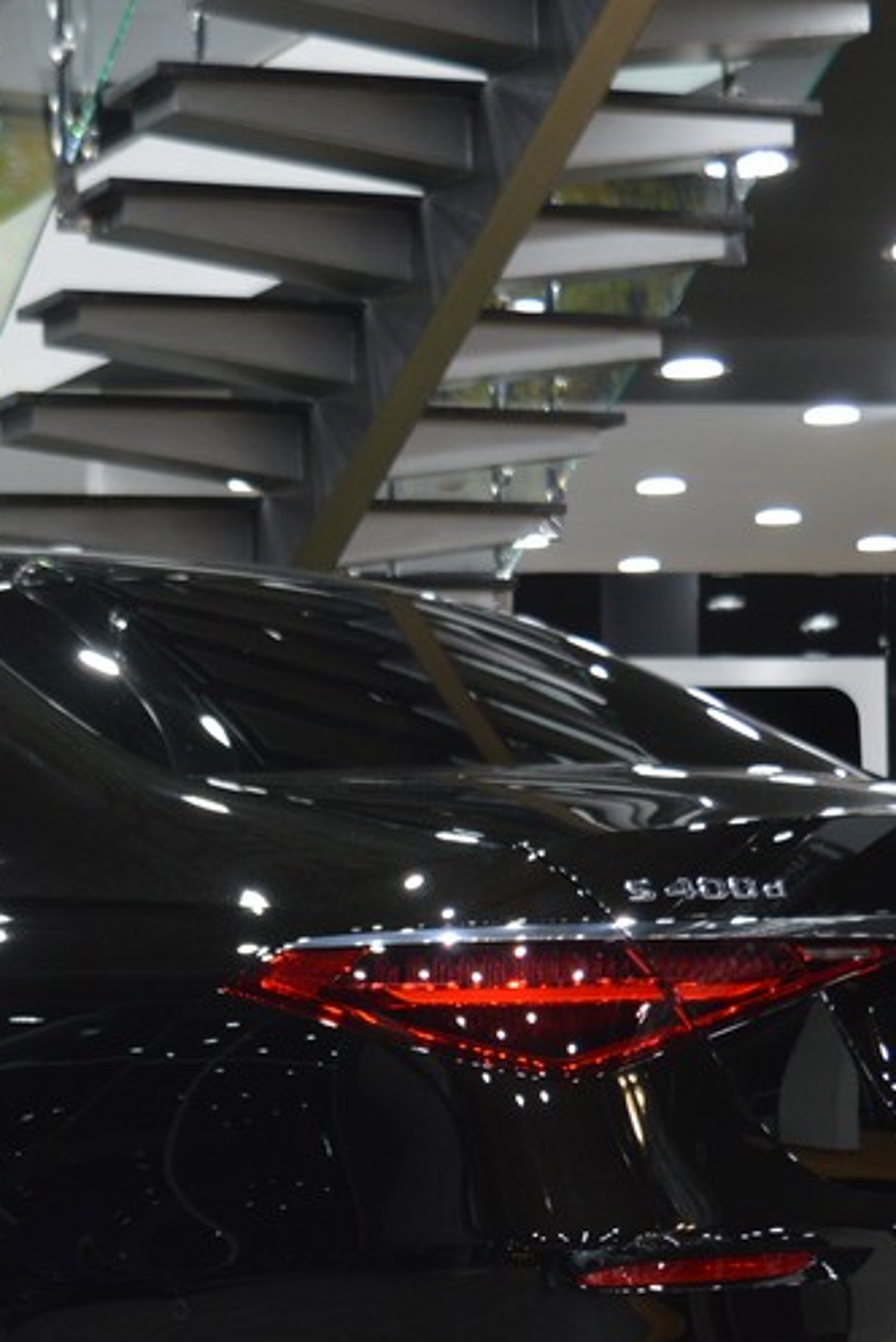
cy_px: 899
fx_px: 3504
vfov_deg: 21.6
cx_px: 70
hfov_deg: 14.4
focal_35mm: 94
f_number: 5
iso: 400
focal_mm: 26
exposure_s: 1/100
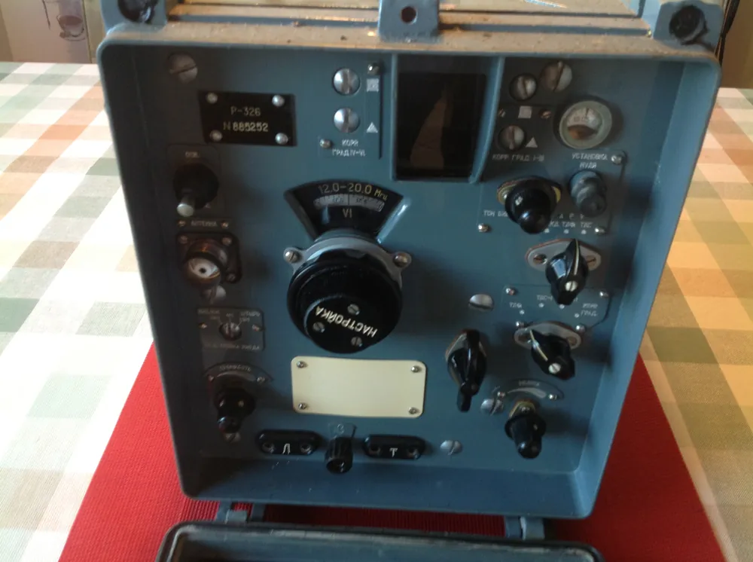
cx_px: 376
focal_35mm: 35
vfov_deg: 40.6
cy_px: 281
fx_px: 760
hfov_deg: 52.7
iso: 80
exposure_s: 1/15
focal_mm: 4.28
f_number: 2.4
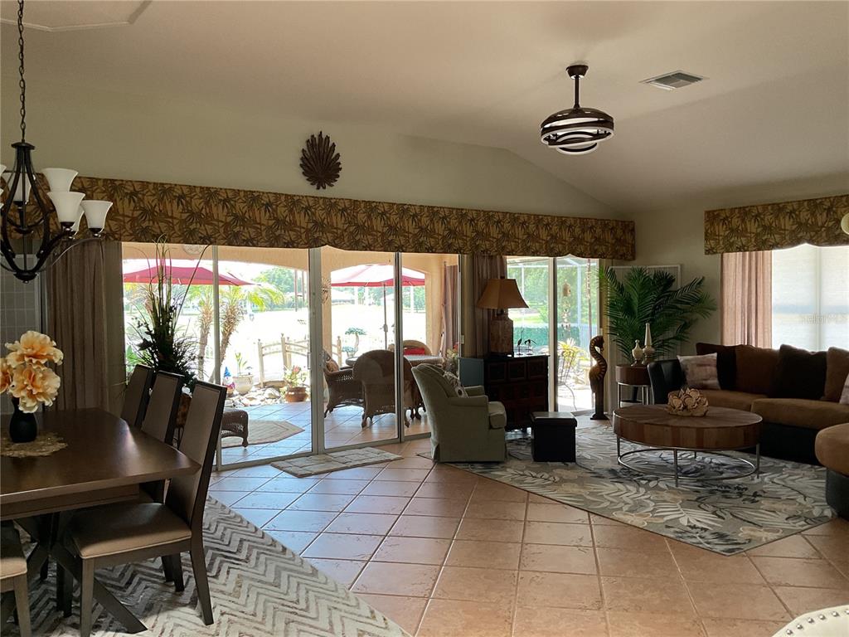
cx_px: 424
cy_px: 318
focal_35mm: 29
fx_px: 711
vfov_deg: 48.2
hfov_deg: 61.7
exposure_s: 1/60
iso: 64
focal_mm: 3
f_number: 1.8
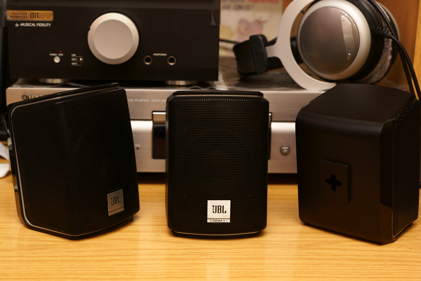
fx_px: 789
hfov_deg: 29.9
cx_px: 210
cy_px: 140
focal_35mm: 68
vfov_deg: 20.2
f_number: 5.6
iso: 50
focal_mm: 45
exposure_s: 1/60
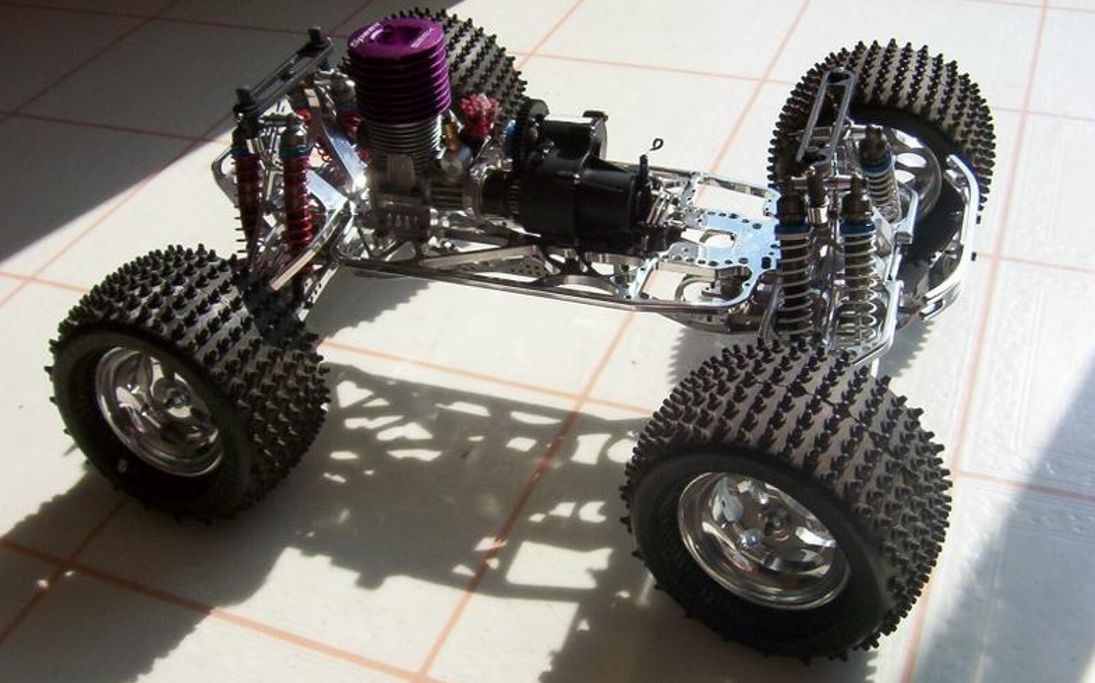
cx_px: 541
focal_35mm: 39
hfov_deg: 50.4
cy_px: 358
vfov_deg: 32.7
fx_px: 1163
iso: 100
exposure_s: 1/295
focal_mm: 5.54
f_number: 5.24
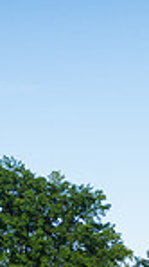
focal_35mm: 156
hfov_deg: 7.7
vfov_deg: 13.4
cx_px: 187
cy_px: 329
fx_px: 1098
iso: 200
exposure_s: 1/2500
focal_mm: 38
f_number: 2.8
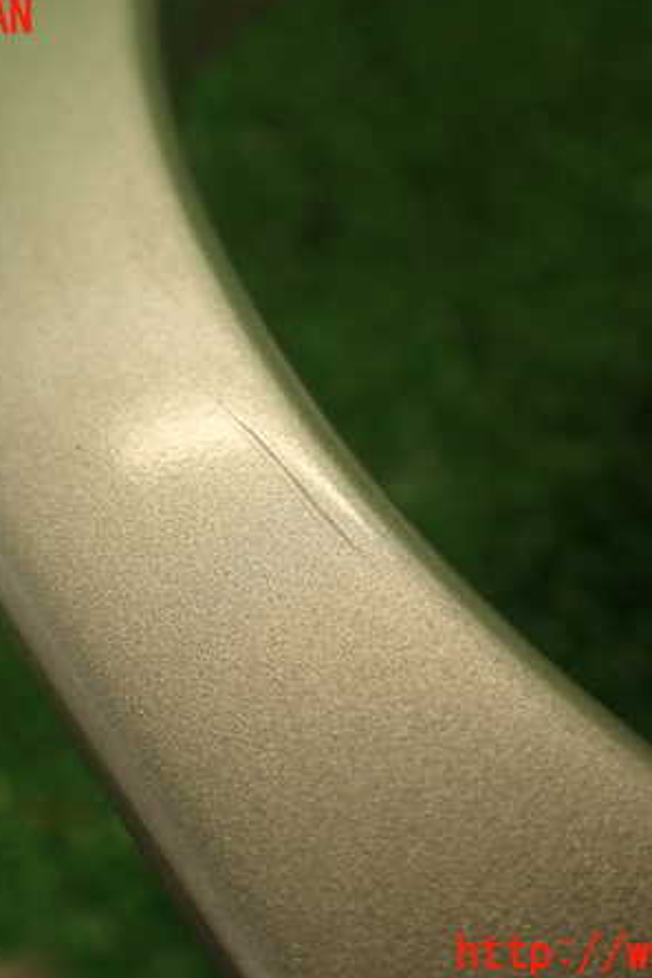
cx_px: 293
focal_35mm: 45
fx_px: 1222
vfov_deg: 43.6
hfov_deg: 29.8
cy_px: 487
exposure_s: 1/80
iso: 100
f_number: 2.4
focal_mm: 5.79
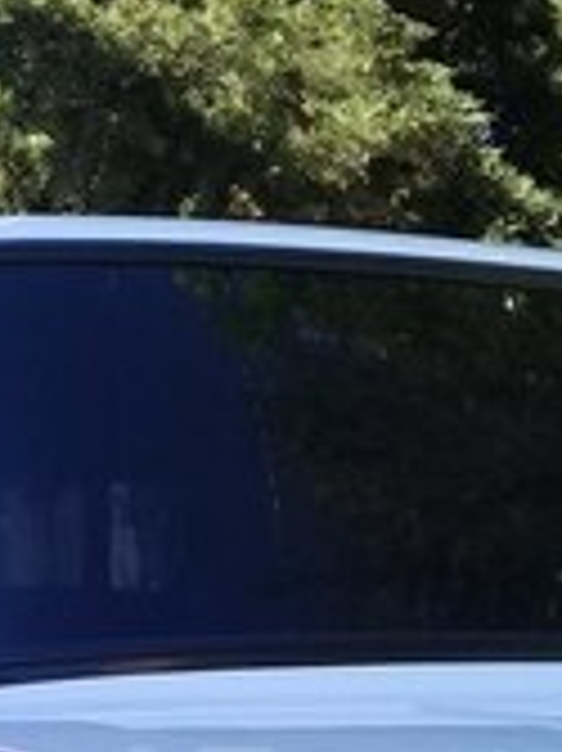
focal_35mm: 92
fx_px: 1994
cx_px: -72
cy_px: 797
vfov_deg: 20.5
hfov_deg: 15.6
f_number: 2.2
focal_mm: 3.3
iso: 50
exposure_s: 1/310
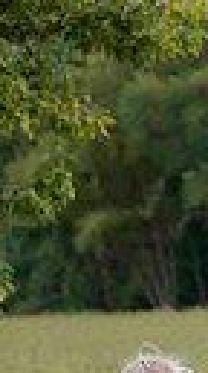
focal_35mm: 293
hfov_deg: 4.1
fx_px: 2890
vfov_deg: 7.2
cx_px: 364
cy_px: 613
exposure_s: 1/400
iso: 400
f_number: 5
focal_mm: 80
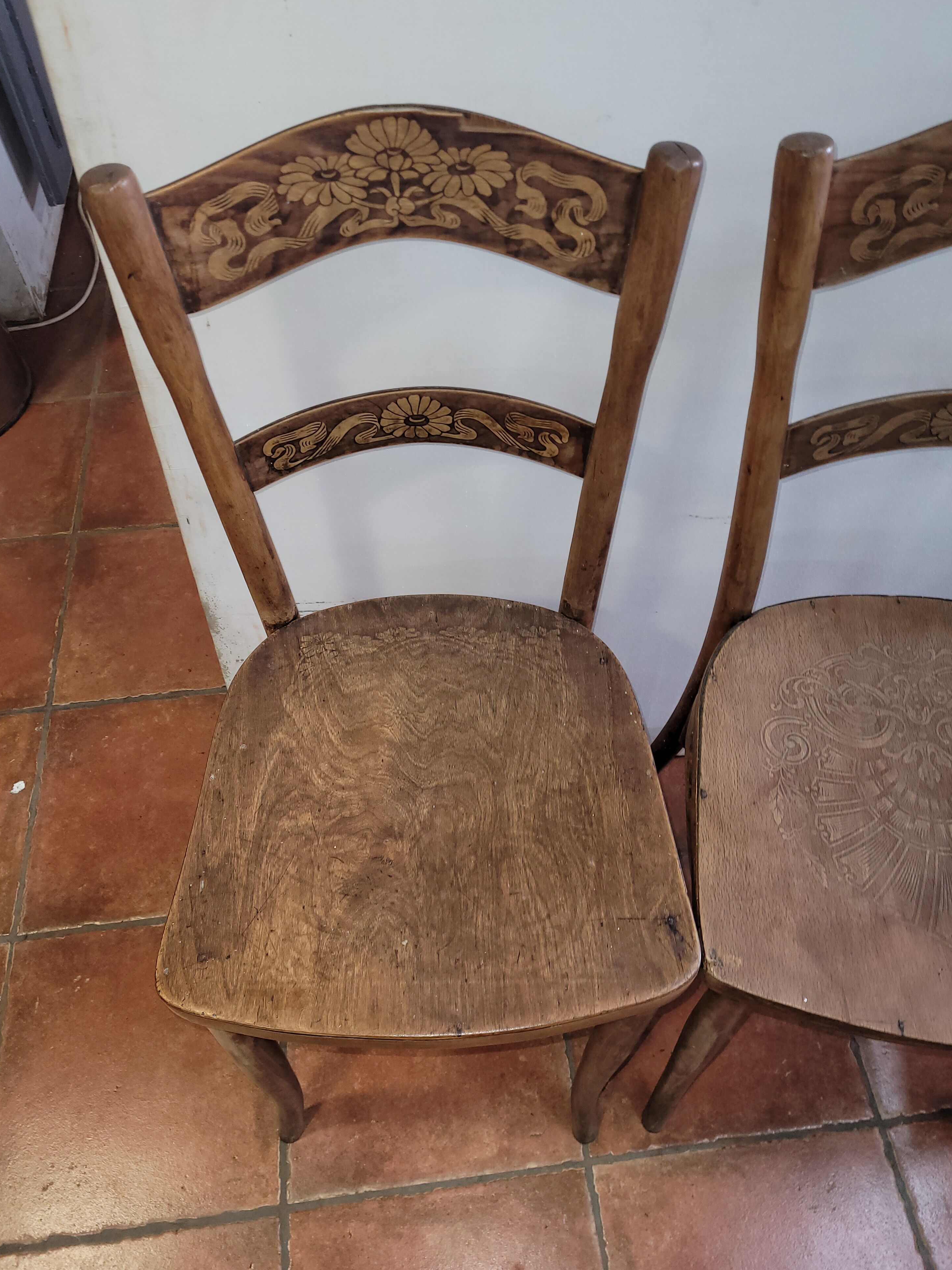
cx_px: 470
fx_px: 990
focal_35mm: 27
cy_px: 622
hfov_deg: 51.4
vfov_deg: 65.3
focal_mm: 5.4
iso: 100
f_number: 1.8
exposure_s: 1/33
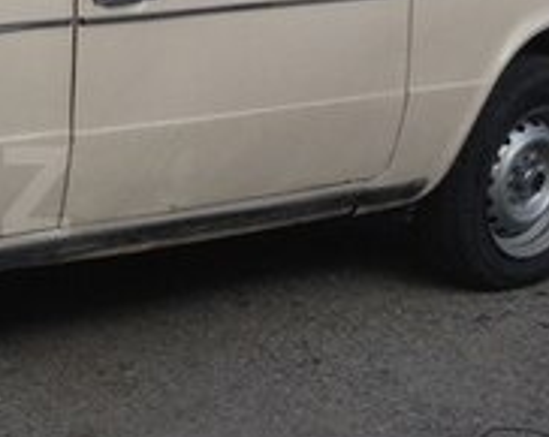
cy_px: 191
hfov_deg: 15.4
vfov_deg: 13.1
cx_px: -238
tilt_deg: -13.2
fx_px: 1898
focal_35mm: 117
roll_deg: -0.1
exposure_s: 1/874
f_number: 2.4
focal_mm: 4.12
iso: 50
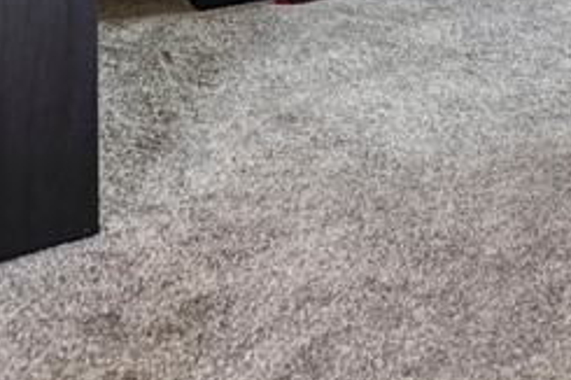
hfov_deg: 23.5
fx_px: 983
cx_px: 923
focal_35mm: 62
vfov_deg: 17.6
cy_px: -309
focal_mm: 14
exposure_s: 1/10
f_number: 2.8
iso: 200
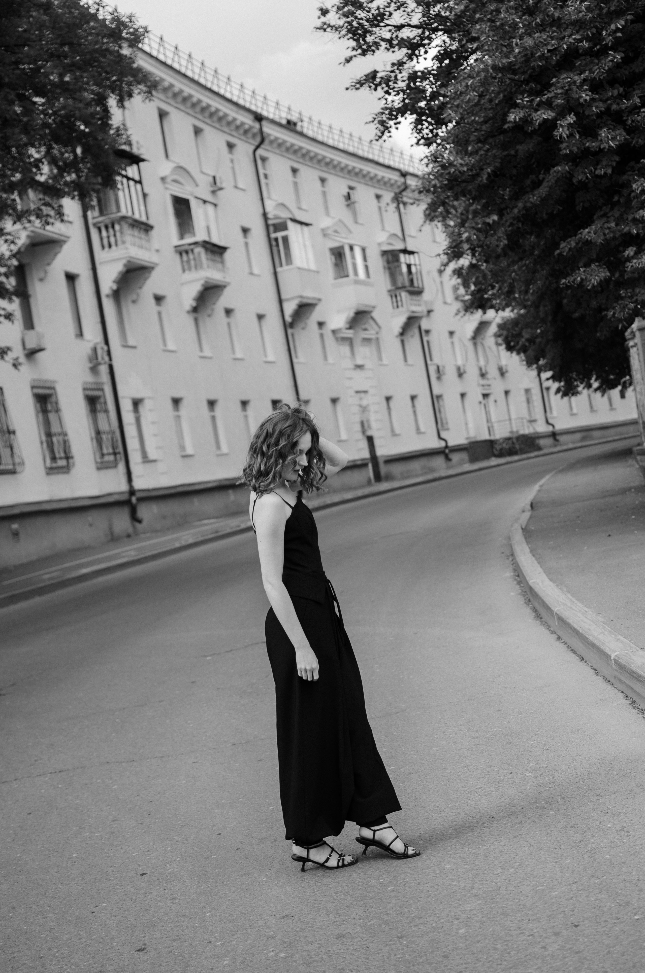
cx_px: 322
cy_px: 486
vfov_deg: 37.9
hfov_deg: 25.6
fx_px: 1417
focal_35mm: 52
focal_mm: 35
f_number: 2.5
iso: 100
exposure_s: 1/640
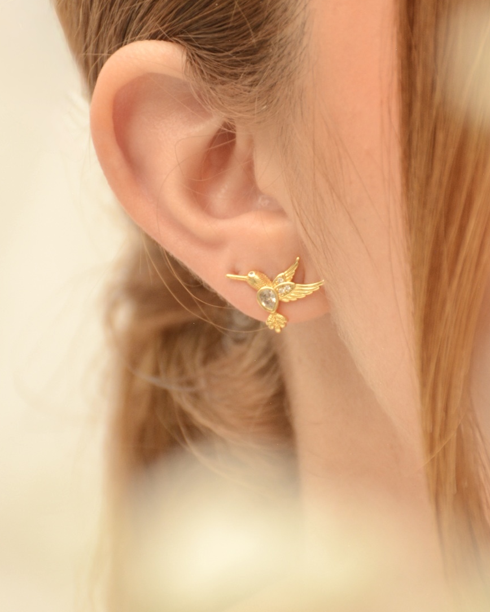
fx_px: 4604
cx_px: 299
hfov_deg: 6.1
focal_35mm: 254
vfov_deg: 7.6
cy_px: 290
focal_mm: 85
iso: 500
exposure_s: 1/250
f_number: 5.3
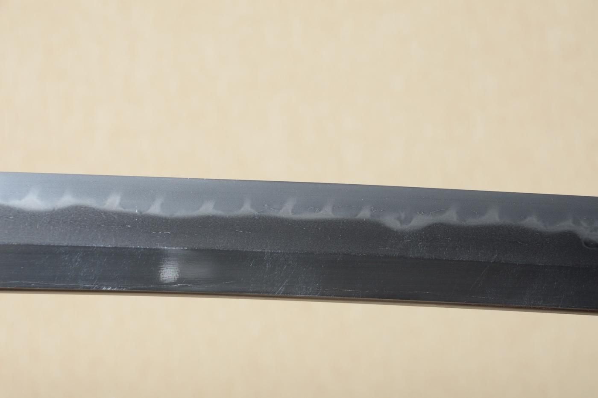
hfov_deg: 14.4
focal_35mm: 142
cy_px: 199
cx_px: 299
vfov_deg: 9.6
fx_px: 2365
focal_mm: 95
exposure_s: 1/1.6
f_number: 11
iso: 400
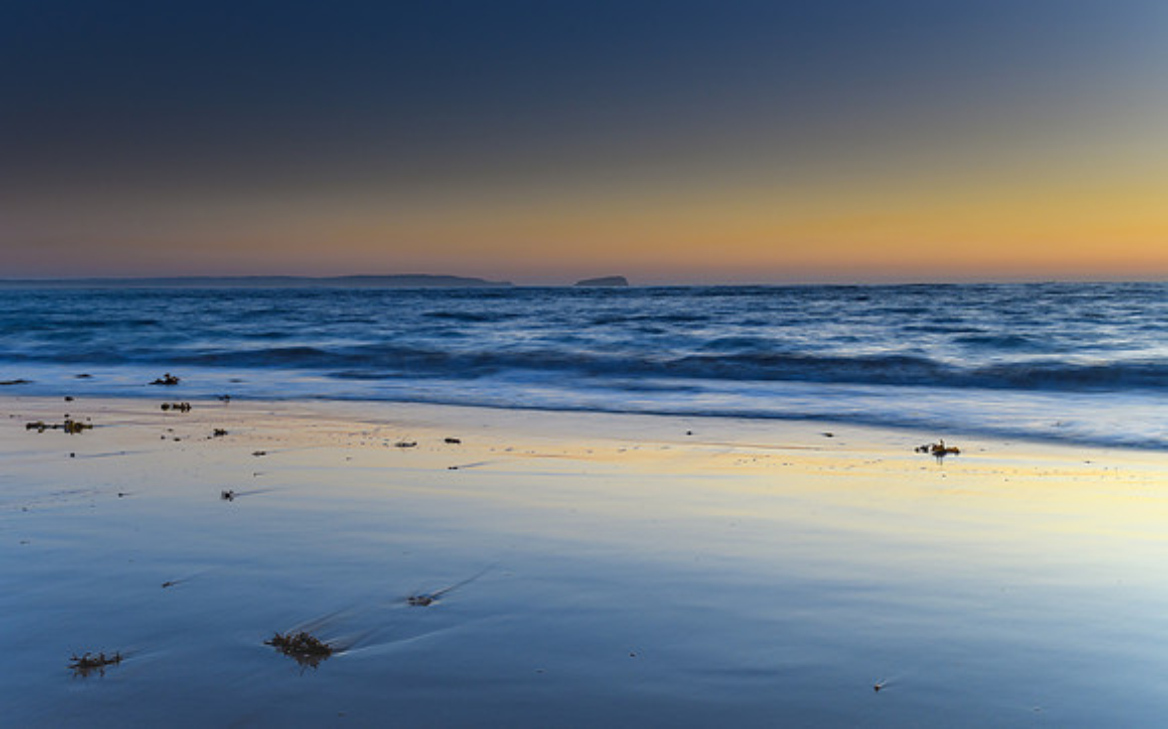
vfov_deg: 34.3
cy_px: 340
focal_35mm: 37
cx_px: 580
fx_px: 1180
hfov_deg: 52.6
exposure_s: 1.3
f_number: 5.6
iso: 200
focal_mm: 24
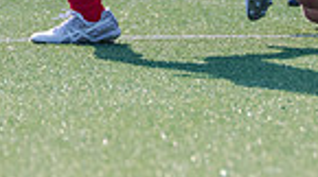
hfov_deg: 1.2
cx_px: 320
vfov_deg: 0.7
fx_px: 15228
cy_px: -169
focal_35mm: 1809
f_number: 5
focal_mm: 420
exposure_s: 1/1600
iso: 800
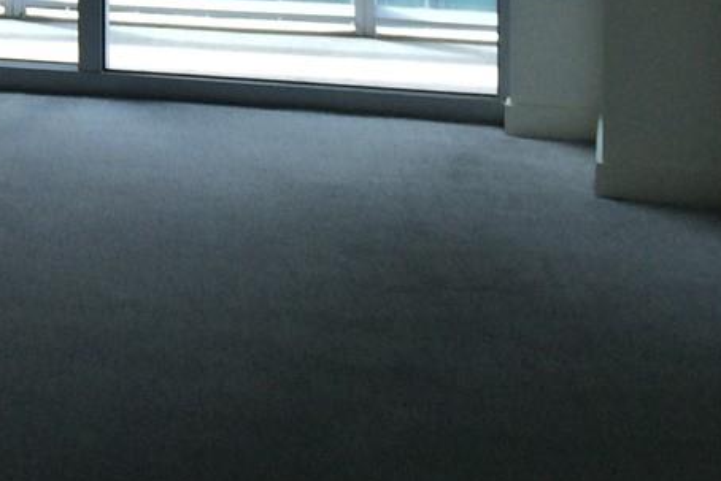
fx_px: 2204
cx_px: -254
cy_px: -300
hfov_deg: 17.3
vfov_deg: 11.8
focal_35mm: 110
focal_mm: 4.12
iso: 32
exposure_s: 1/291
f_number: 2.2
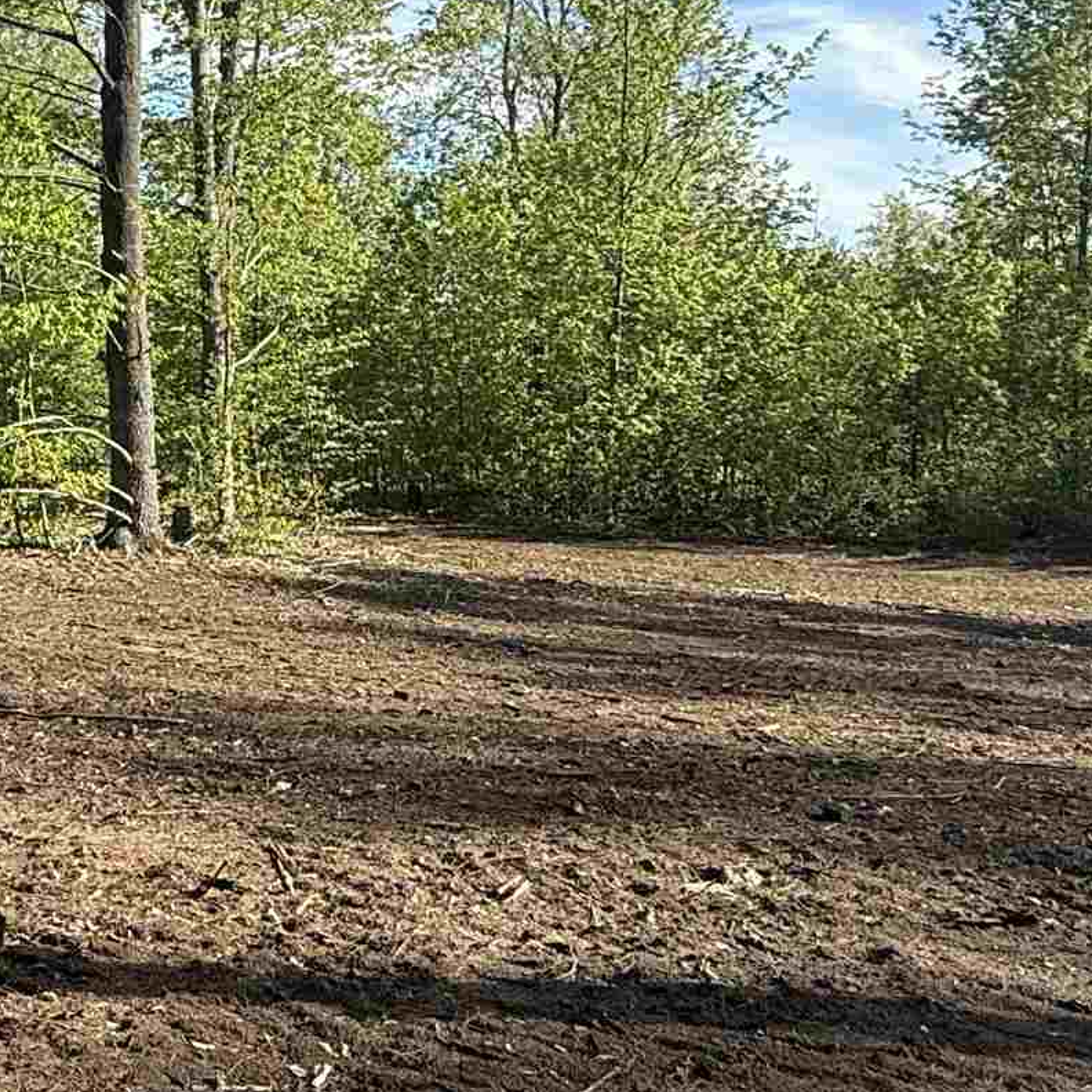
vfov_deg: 35.1
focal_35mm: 48
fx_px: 1713
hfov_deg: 32.0
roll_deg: +0.7
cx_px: -50
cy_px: 382
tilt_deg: -0.6
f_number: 2.2
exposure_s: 1/717
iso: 50
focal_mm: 2.22
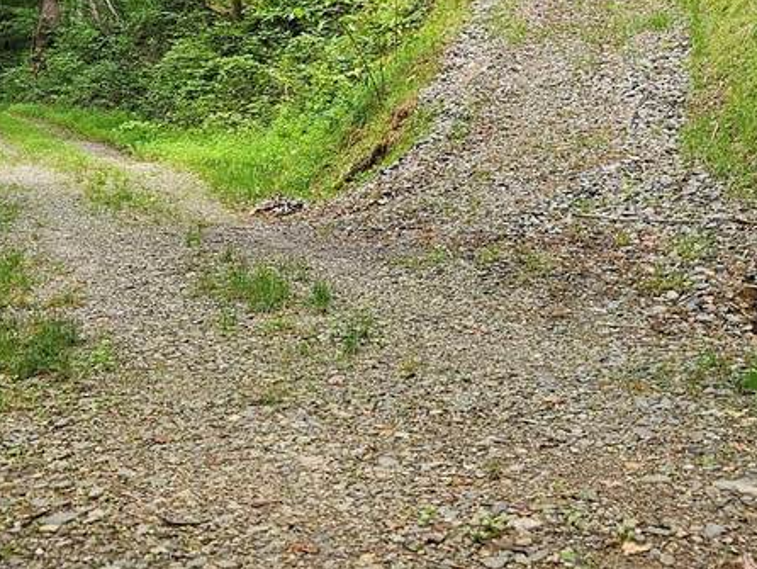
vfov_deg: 21.7
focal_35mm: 66
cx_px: 336
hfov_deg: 29.4
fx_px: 1444
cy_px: 36
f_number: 1.8
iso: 50
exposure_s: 1/182
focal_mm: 5.4
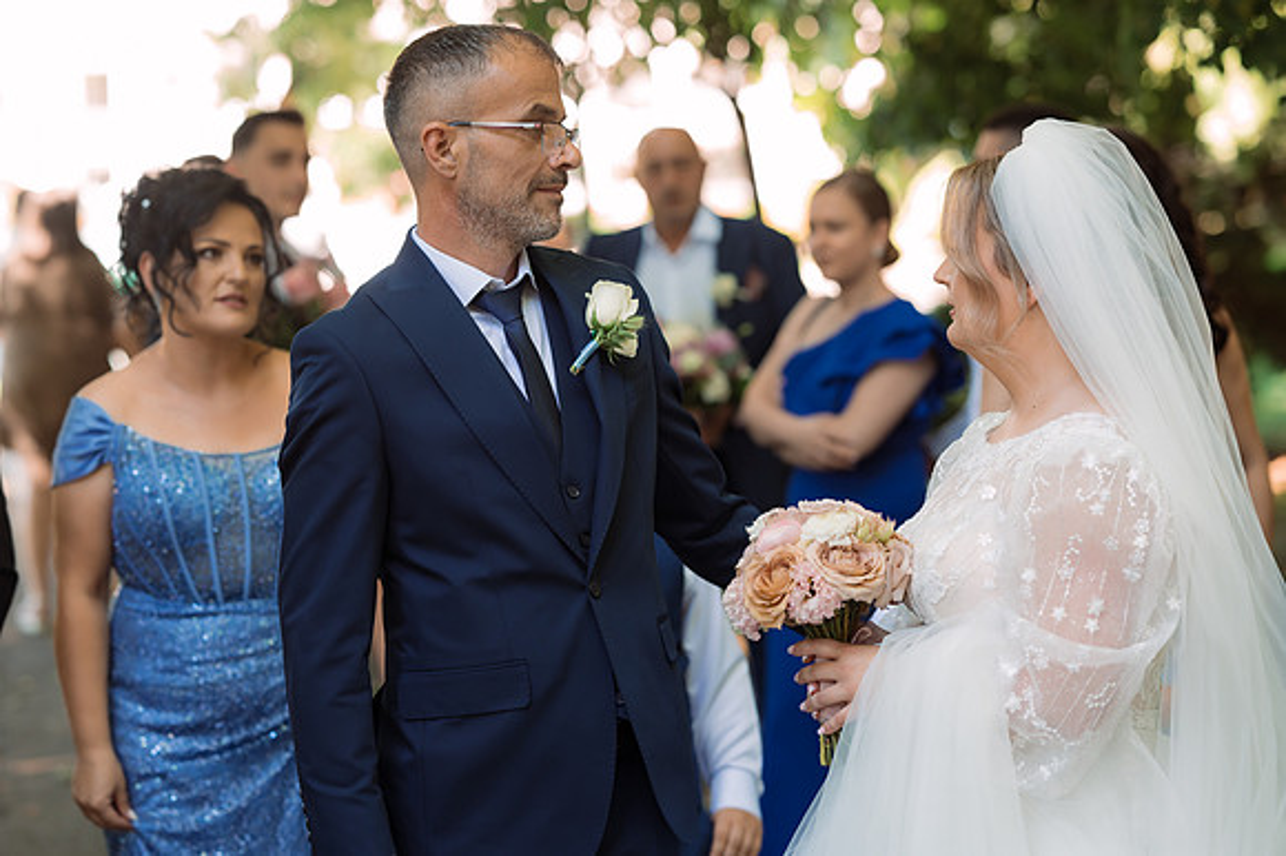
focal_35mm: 89
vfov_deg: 15.3
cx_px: 613
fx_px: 3177
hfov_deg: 22.9
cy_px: 414
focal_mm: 85
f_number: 2.8
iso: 320
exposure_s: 1/125
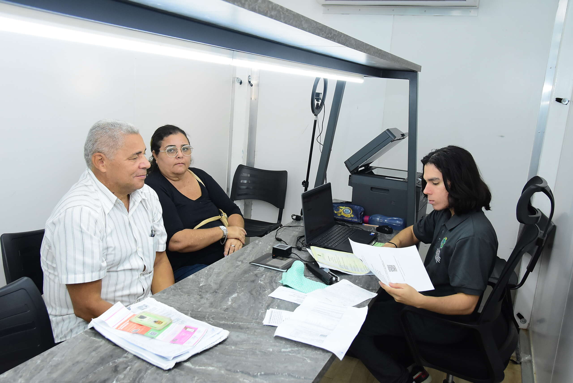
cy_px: 192
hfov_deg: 61.9
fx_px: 478
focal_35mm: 30
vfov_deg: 43.7
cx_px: 286
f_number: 4.5
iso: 1600
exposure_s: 1/160
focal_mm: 20
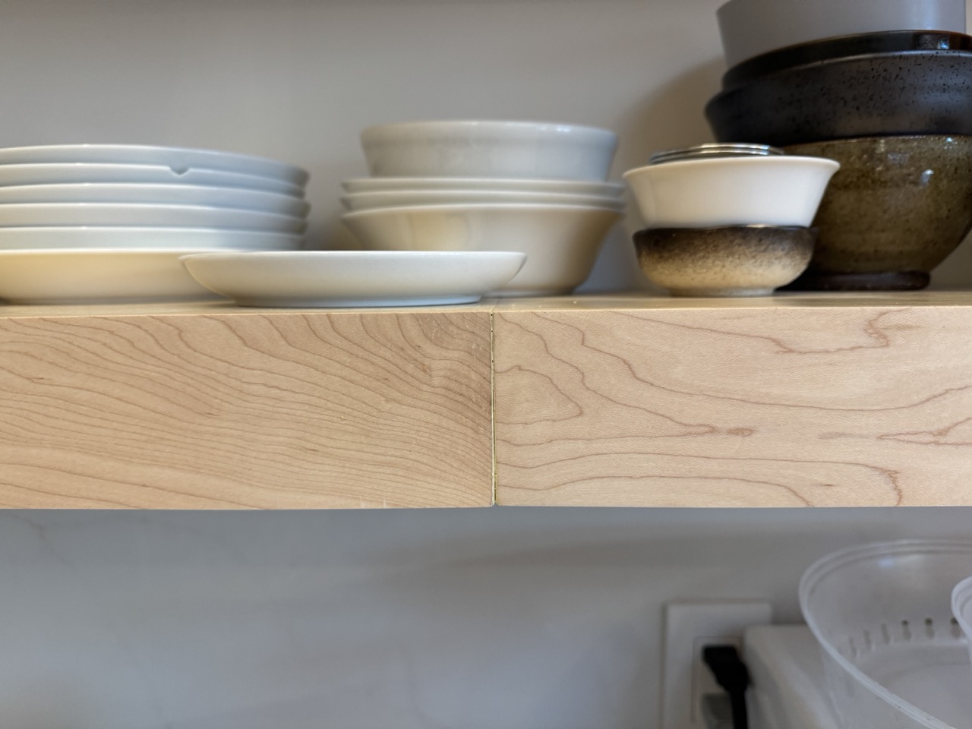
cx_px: 486
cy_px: 364
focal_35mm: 24
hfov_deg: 71.6
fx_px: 674
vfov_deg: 56.8
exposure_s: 1/108
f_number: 1.78
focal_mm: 6.76
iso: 200
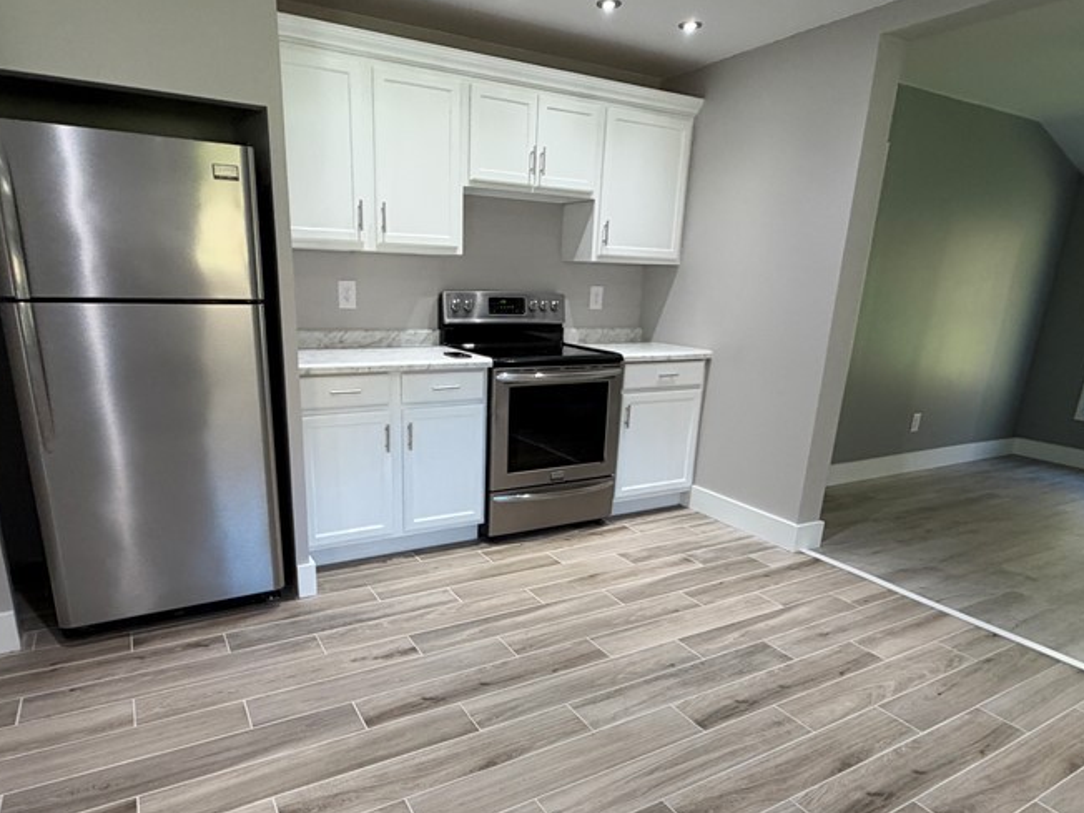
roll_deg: -2.1
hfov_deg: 76.3
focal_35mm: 22
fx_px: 689
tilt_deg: -19.2
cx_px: 507
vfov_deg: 60.6
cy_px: 487
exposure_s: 1/120
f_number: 2.2
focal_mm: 2.22
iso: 250
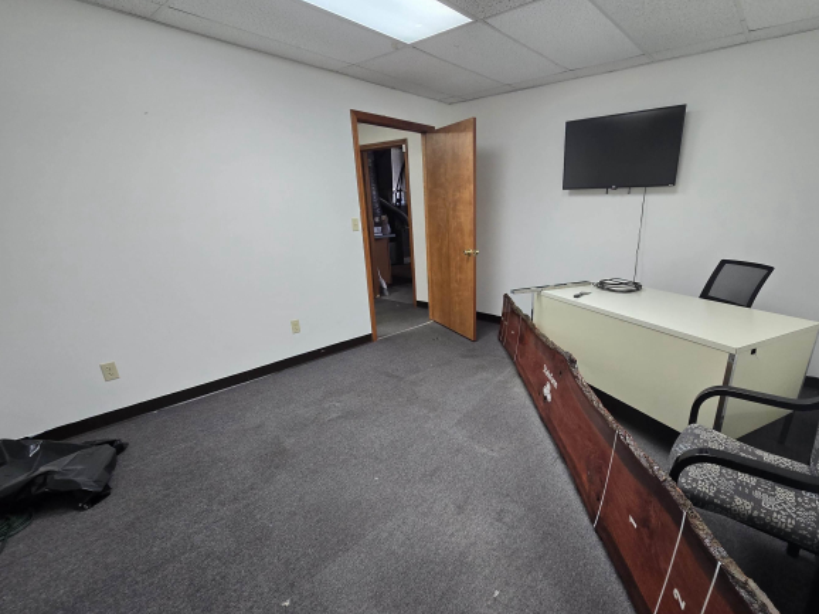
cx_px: 471
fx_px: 355
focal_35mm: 15
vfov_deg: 81.4
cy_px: 340
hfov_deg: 97.5
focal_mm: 2.2
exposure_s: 1/56
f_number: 2.2
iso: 160
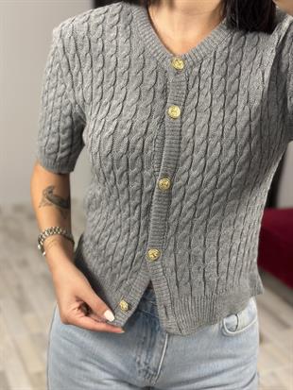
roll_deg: +2.0
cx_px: 146
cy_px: 195
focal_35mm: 48
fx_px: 541
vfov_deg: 39.6
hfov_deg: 30.3
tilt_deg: -44.1
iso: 160
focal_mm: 6.86
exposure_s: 1/100
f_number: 1.78
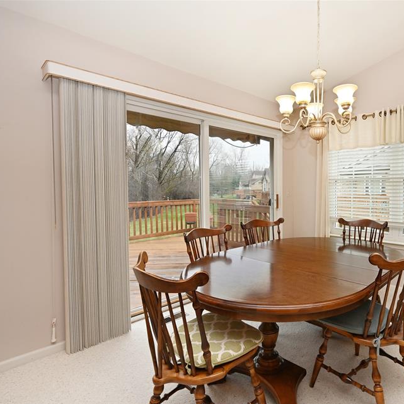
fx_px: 251
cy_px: 214
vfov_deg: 77.6
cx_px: 287
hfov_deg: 73.9
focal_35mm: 19
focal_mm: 14
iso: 250
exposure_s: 1/80
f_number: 7.1
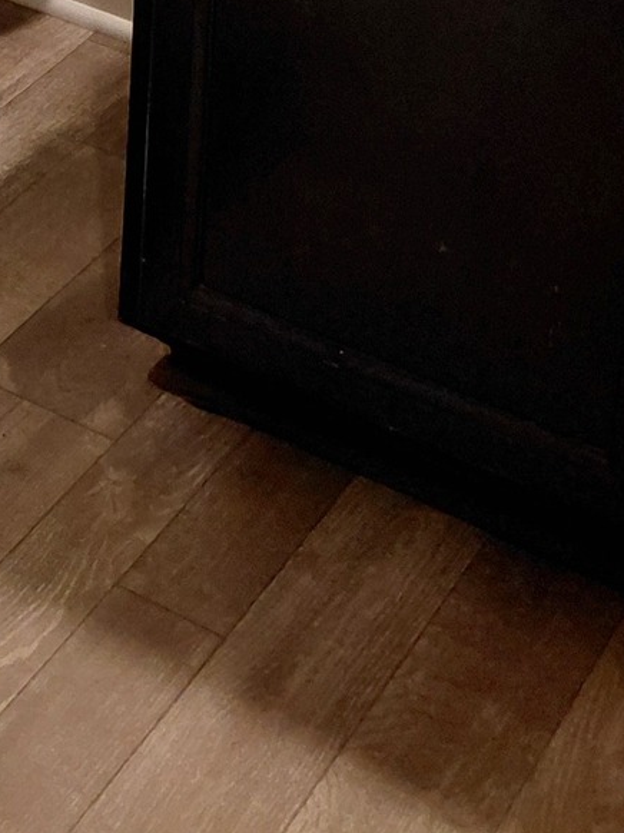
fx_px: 2381
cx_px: 42
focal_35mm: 99
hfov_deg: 14.7
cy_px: -812
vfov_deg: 15.8
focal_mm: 4.69
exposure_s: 1/60
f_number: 1.8
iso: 400
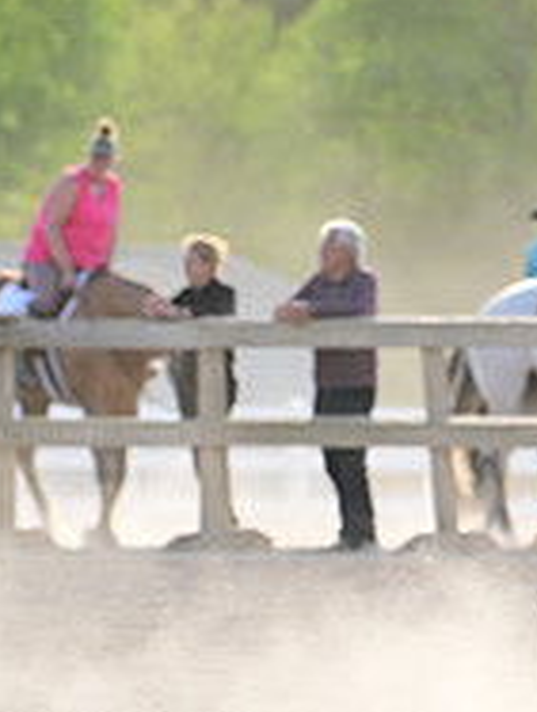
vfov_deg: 3.3
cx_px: 1059
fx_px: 12265
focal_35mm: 595
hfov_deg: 2.5
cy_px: 230
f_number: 5
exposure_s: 1/1600
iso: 1000
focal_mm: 200
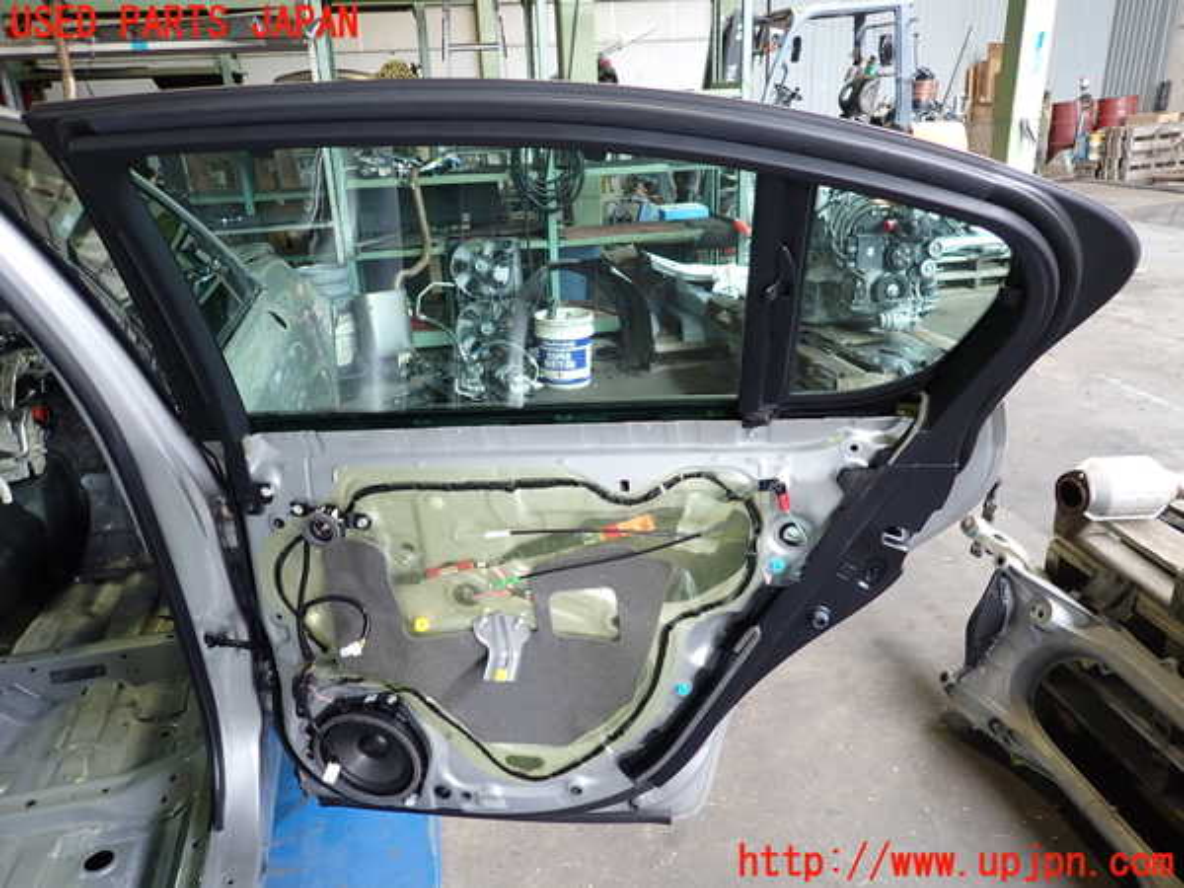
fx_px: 855
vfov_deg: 54.9
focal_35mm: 25
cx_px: 592
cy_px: 444
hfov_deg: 69.4
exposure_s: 1/40
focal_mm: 4.5
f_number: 2
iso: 200
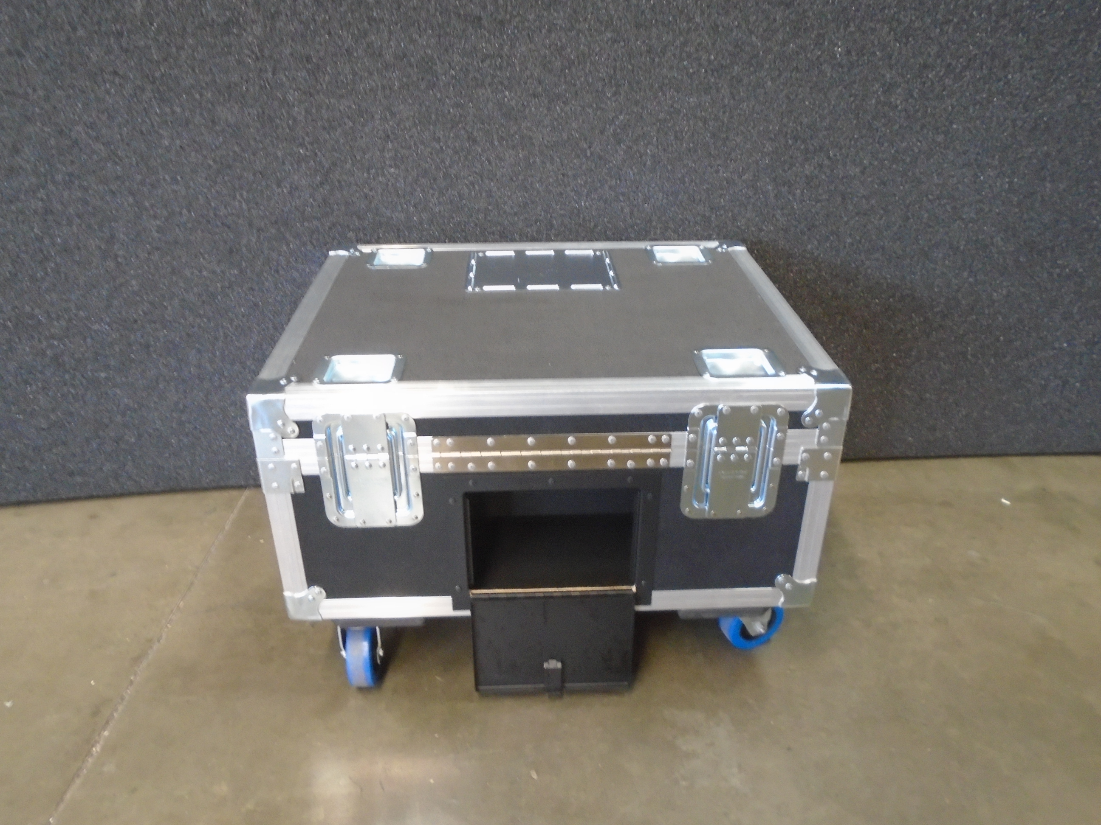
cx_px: 550
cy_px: 412
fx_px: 827
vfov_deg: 53.1
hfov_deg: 67.3
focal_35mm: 26
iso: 400
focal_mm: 4.6
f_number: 3.2
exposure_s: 1/8
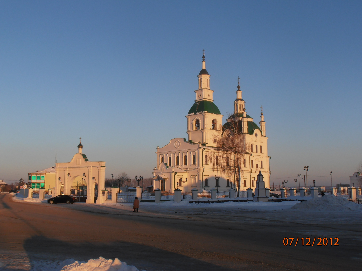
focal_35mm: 44
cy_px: 136
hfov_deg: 42.9
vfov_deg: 32.9
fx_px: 460
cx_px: 181
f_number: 11
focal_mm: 7.87
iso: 80
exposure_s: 1/100
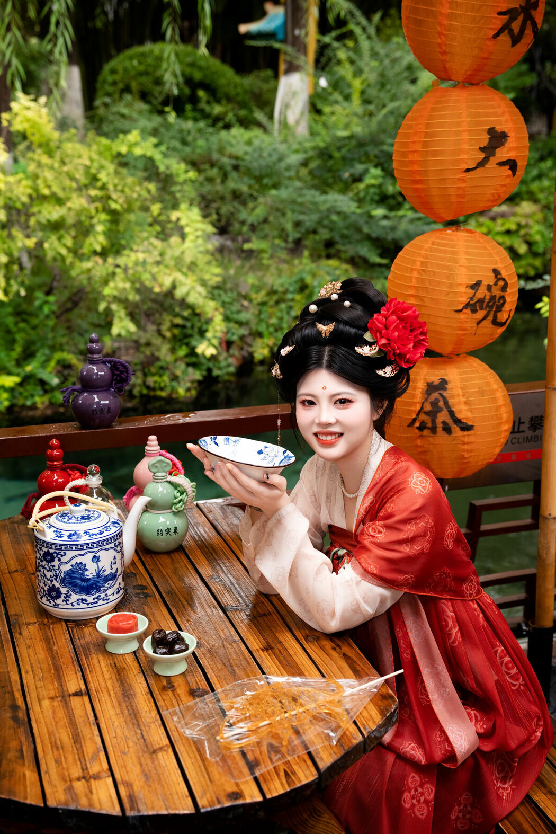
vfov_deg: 40.3
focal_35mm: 49
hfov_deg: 27.5
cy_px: 417
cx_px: 278
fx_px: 1135
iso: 800
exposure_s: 1/125
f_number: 4
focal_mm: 49
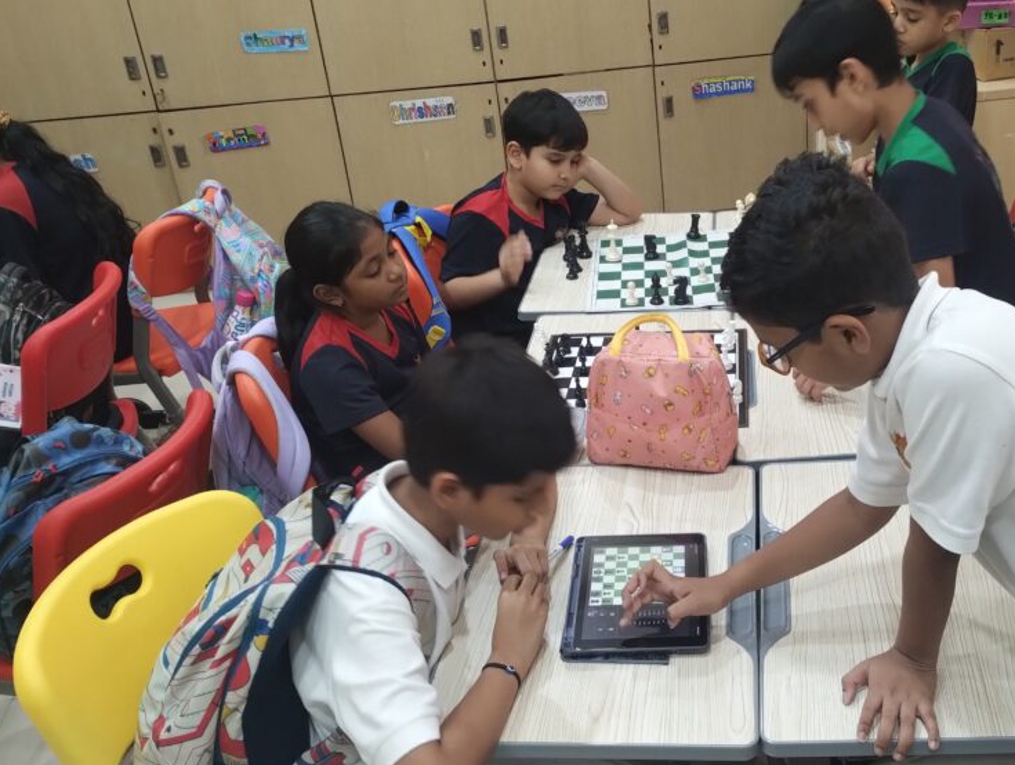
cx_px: 688
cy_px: 397
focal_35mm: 39
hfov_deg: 46.9
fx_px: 1146
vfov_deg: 36.9
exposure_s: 1/33
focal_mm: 4.27
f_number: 1.8
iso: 916
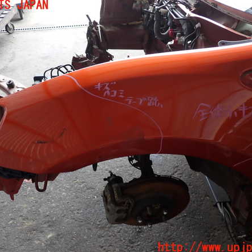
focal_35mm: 36
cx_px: 116
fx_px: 297
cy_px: 127
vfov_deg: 46.0
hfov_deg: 46.0
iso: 100
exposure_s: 1/80
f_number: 2.3
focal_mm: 5.4
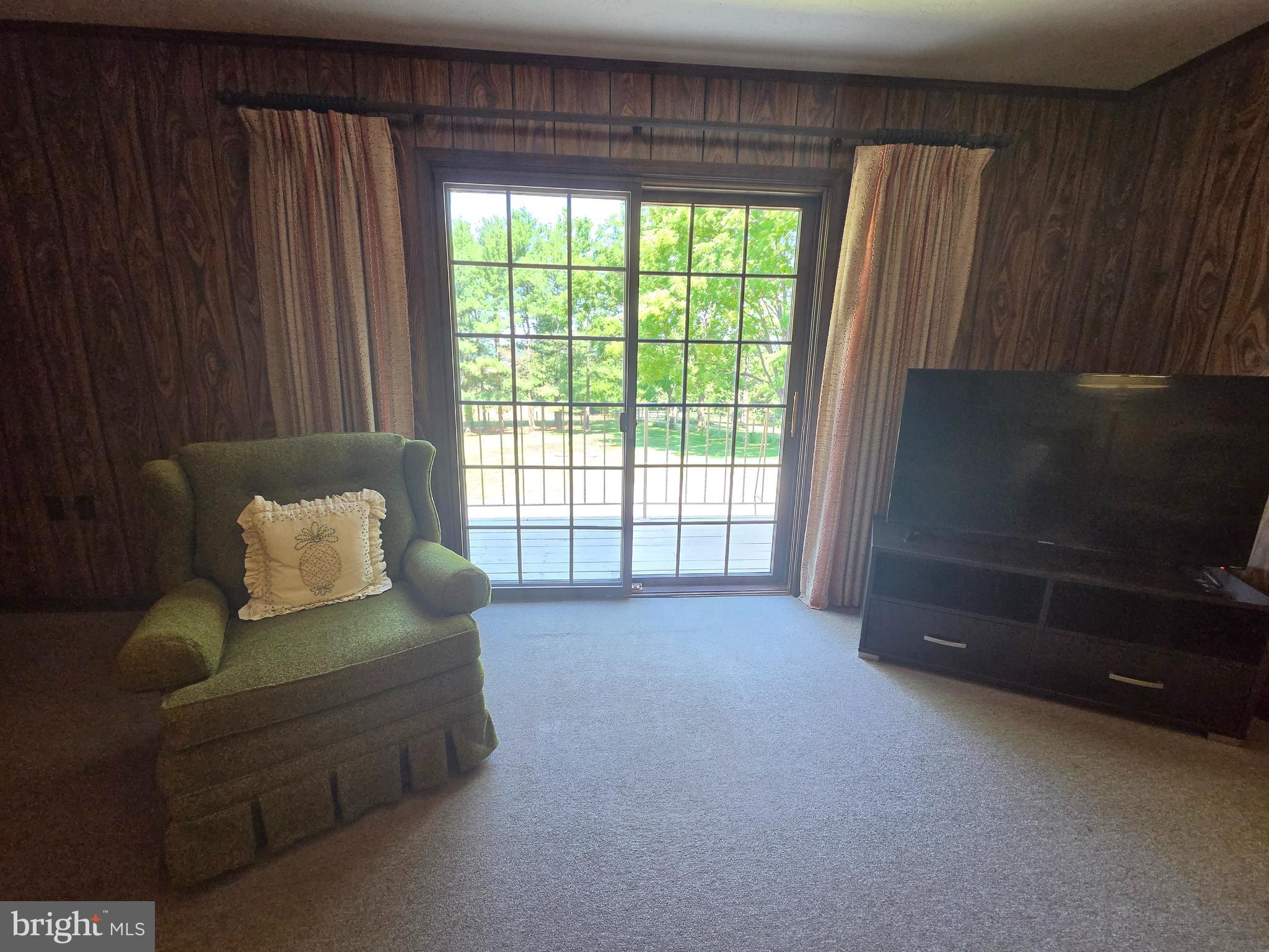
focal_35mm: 13
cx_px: 634
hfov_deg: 106.2
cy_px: 476
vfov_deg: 89.9
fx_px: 477
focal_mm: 2.2
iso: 320
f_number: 2.2
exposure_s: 1/120
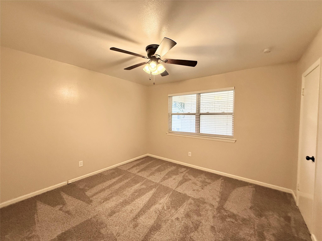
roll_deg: -1.4
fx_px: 130
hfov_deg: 102.1
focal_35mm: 14
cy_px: 120
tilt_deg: -1.9
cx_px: 161
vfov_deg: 85.7
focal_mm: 2.22
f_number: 2.2
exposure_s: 1/120
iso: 500
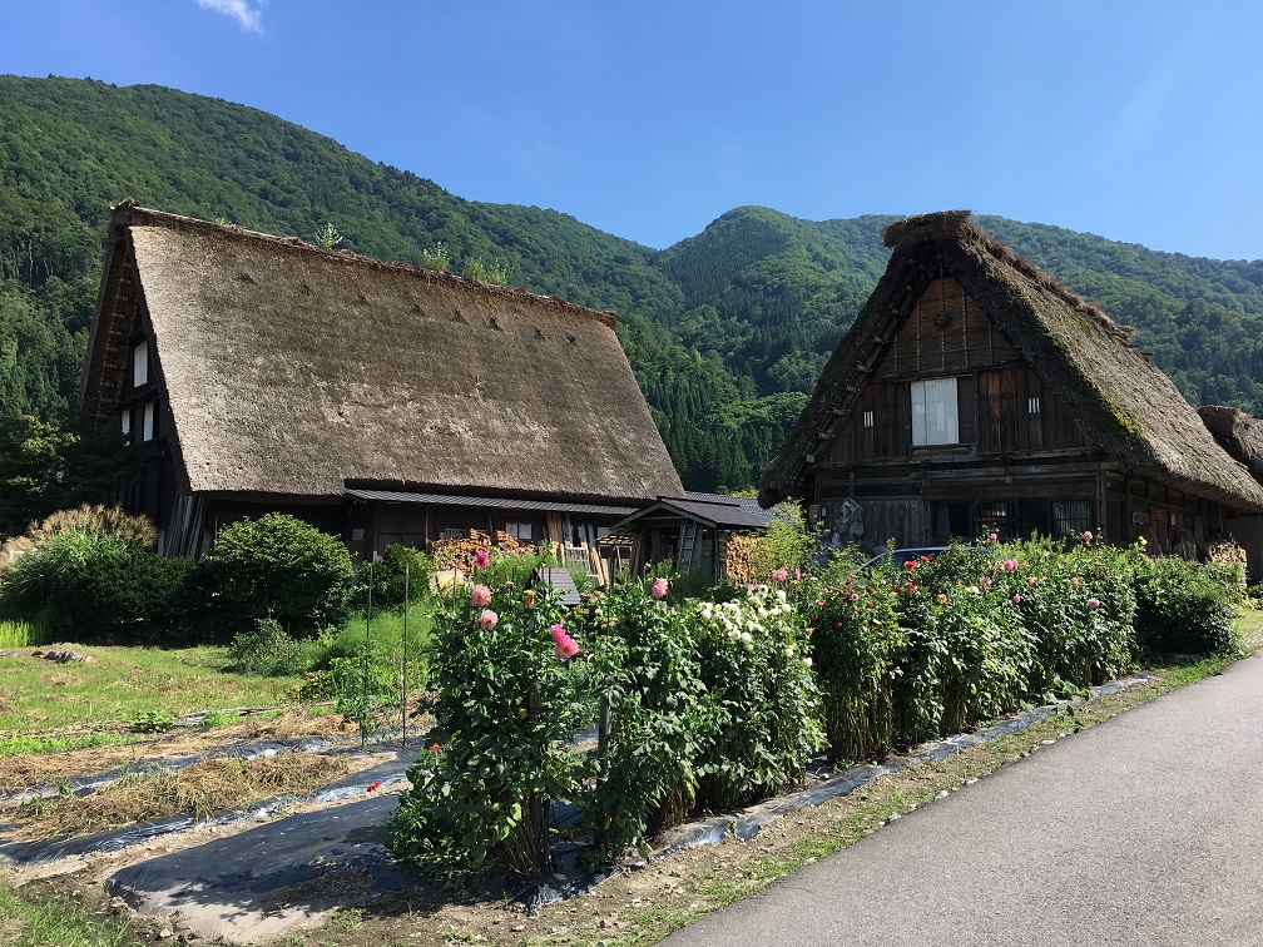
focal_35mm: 29
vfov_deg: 48.2
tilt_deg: +6.6
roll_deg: -1.0
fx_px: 1058
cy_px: 474
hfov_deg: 61.7
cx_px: 632
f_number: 2.2
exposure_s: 1/986
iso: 25
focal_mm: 4.15
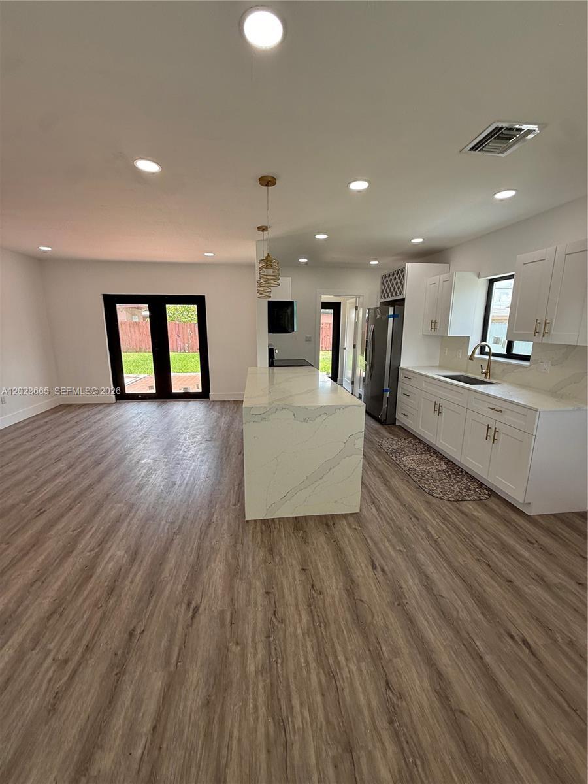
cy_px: 392
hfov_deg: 85.7
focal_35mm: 14
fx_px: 317
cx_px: 294
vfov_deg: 102.1
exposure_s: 1/223
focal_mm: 2.22
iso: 64
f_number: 2.2
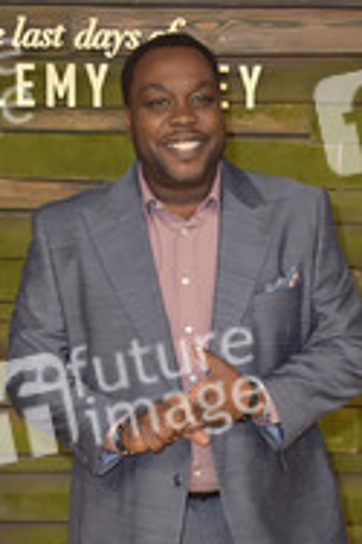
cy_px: 541
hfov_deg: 16.8
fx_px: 1224
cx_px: 201
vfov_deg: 24.0
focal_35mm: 81
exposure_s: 1/250
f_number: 7.1
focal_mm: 38
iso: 320
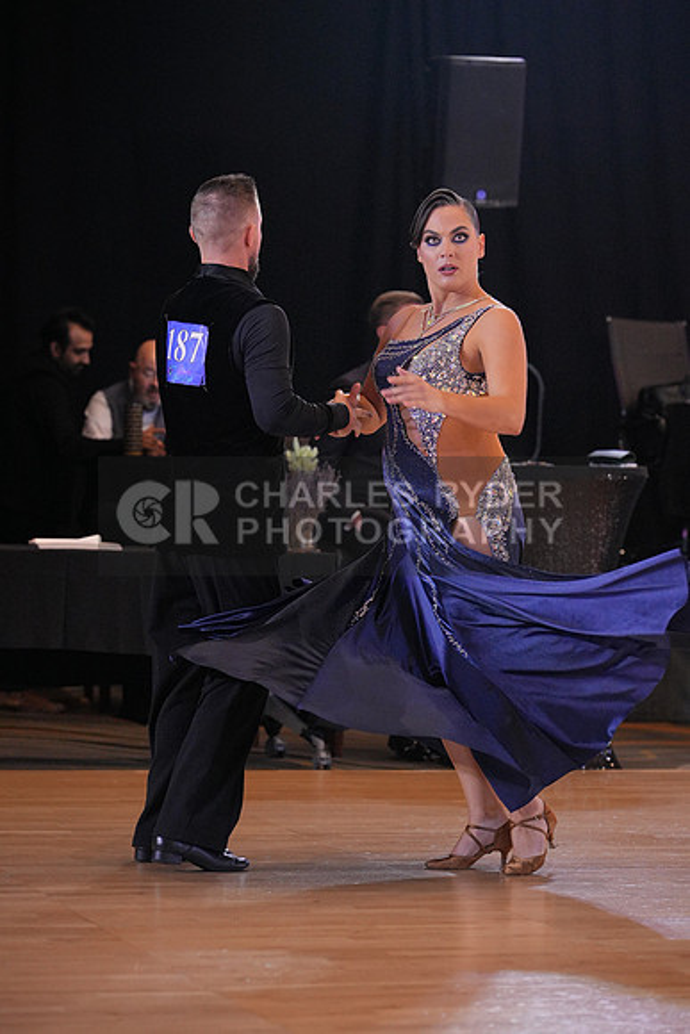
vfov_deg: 15.8
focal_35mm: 130
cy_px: 517
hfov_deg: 10.6
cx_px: 345
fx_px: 3735
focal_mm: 130
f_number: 4
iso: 2500
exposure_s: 1/500
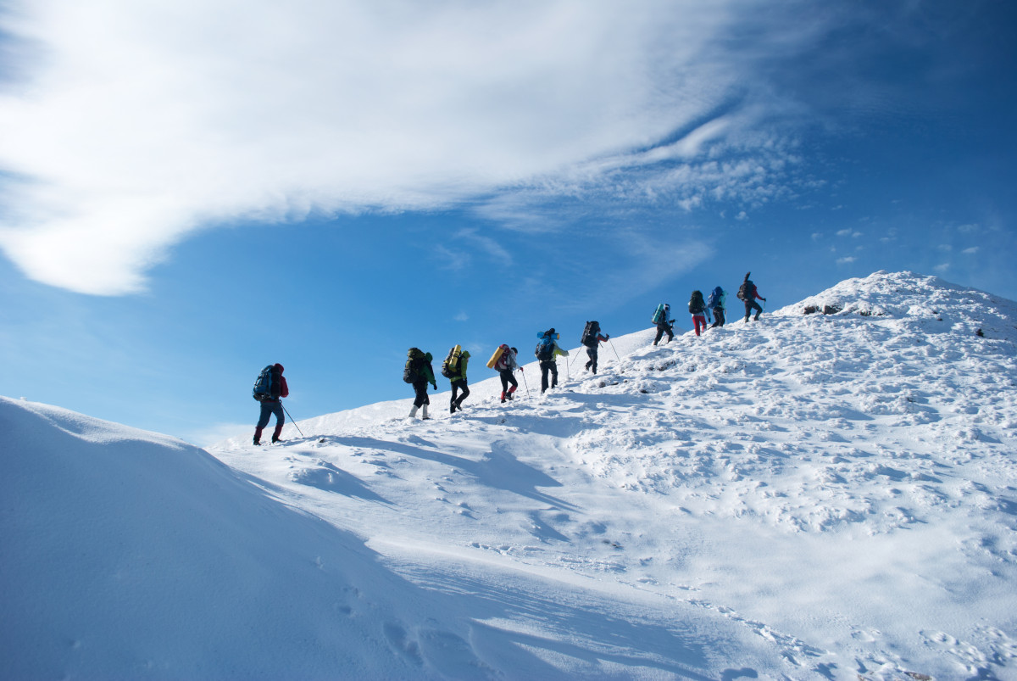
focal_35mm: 27
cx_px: 508
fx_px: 764
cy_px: 340
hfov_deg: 67.3
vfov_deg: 48.0
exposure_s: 1/1250
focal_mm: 18
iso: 100
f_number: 4.5
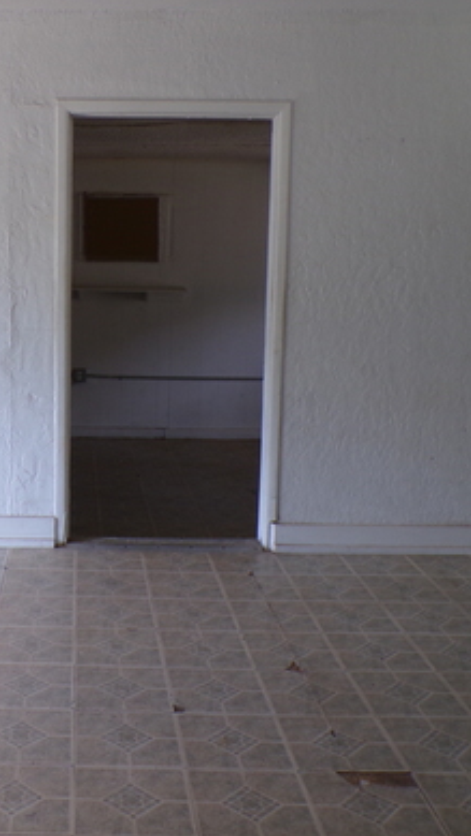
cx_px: 62
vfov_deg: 47.2
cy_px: 348
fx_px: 954
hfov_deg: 26.9
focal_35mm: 43
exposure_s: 1/56
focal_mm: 4.3
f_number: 3
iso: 100
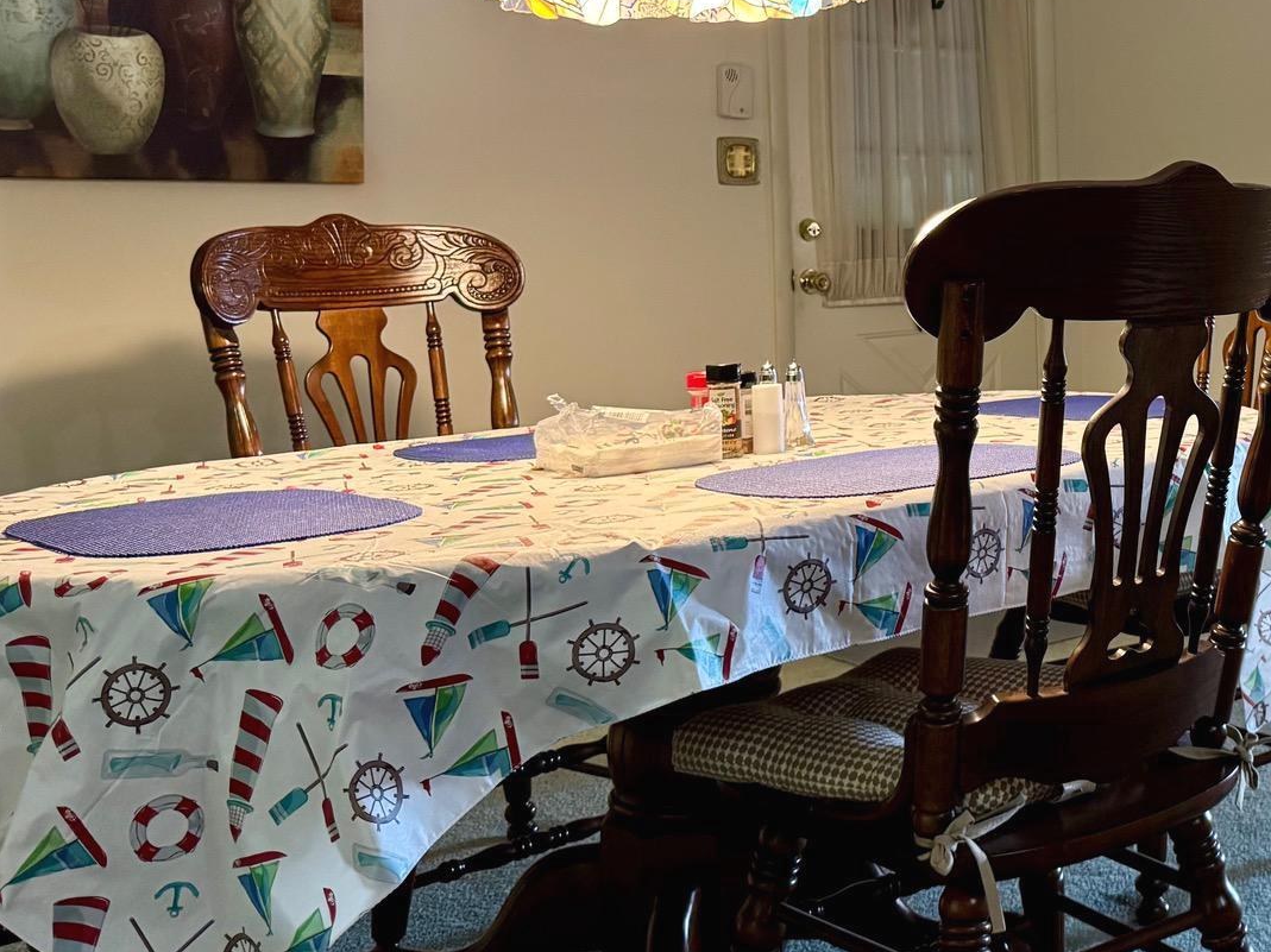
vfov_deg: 30.9
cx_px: 1196
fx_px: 1688
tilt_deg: -0.3
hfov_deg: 37.9
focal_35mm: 46
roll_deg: +0.9
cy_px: 231
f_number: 1.78
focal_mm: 6.76
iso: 500
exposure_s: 1/60
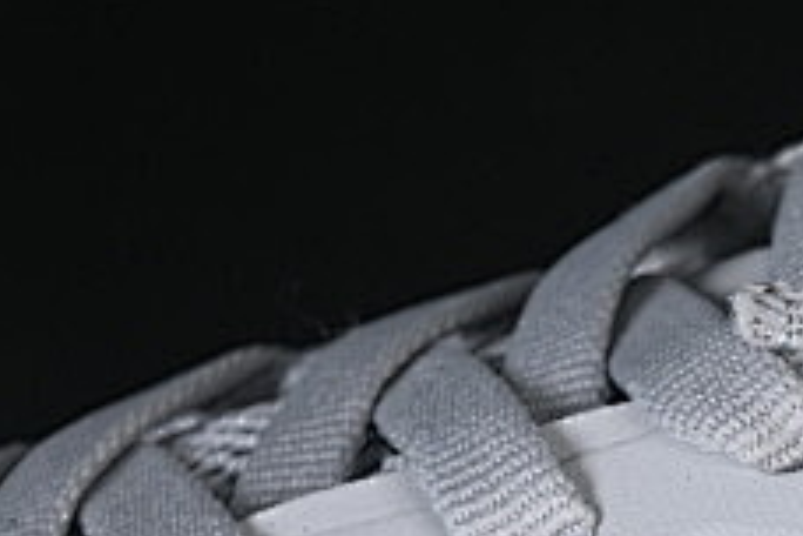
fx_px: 7918
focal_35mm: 355
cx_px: 1388
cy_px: 1195
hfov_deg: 5.7
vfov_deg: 3.8
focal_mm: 50
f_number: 7.1
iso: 160
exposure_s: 1/60
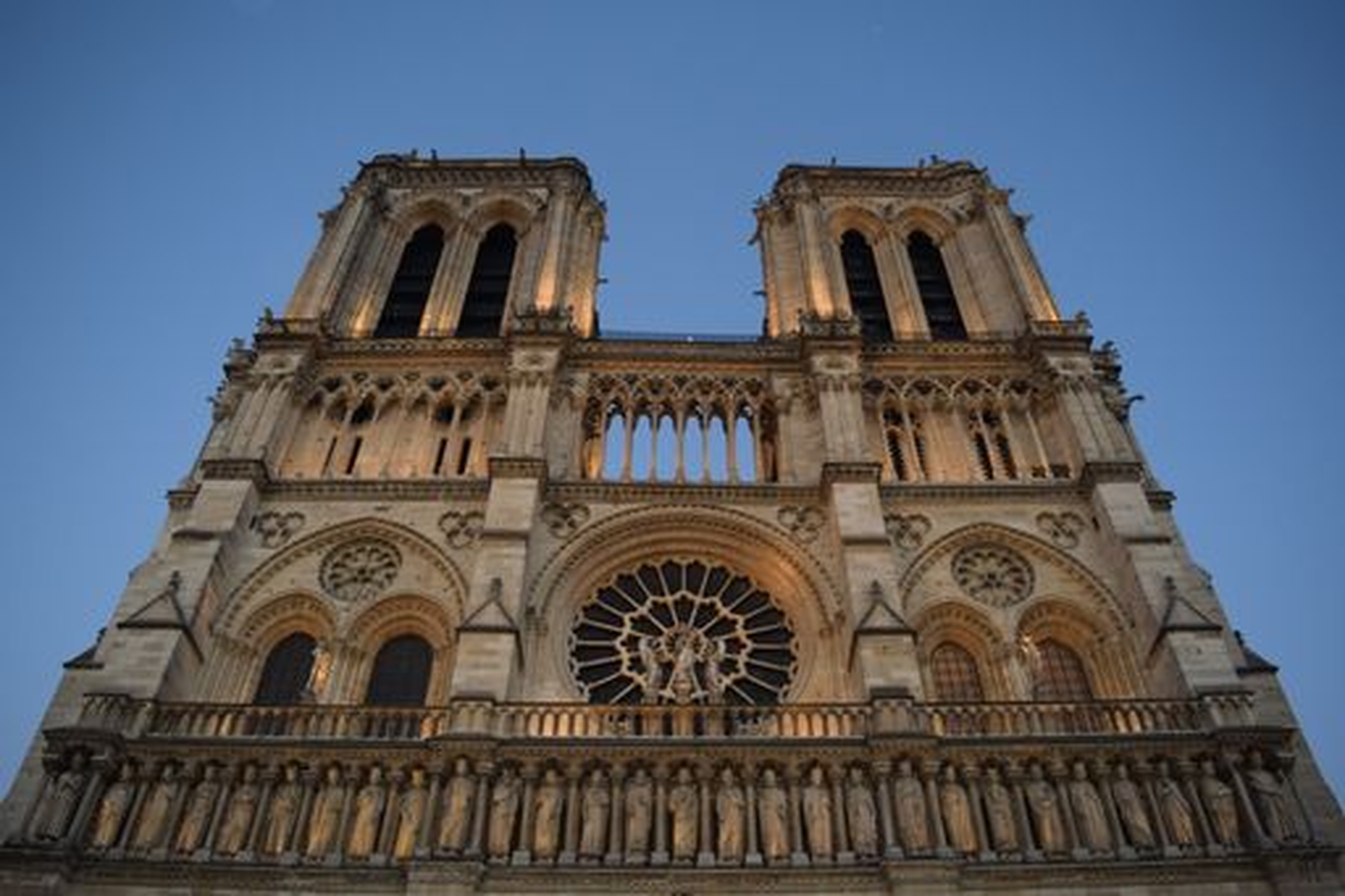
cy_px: 448
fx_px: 1008
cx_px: 672
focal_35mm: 27
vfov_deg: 47.9
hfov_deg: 67.4
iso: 800
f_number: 5
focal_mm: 18
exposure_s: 1/100
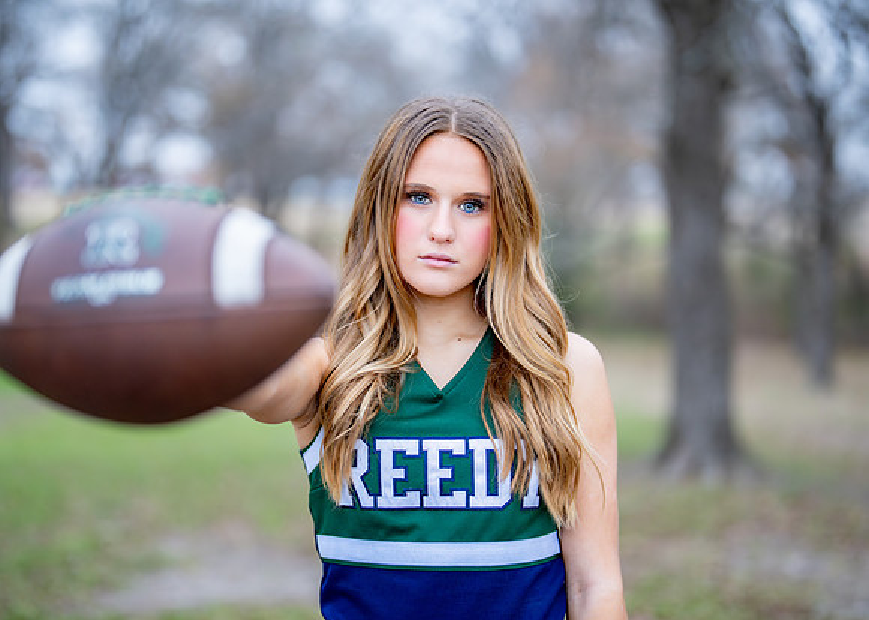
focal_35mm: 56
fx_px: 1389
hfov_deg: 34.7
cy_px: 295
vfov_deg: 25.2
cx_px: 430
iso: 800
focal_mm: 50
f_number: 1.2
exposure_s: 1/500
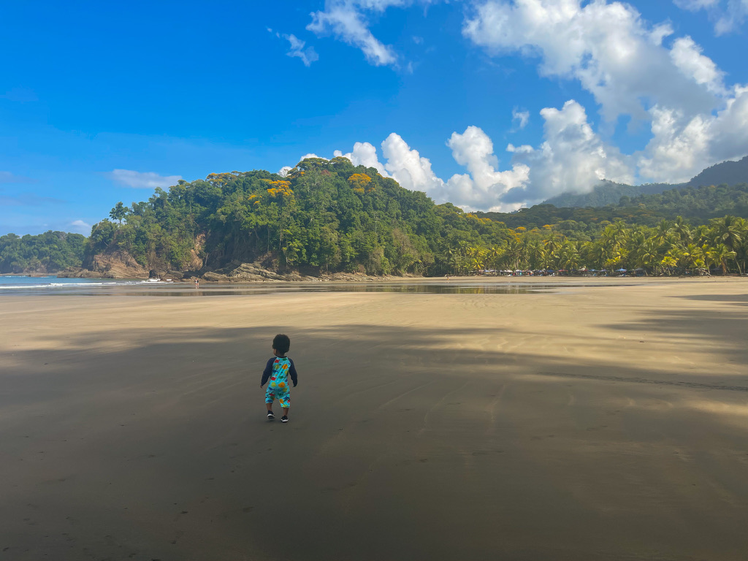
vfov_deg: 53.1
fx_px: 562
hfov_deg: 67.3
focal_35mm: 26
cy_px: 280
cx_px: 374
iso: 32
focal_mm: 5.1
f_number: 1.6
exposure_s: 1/3400
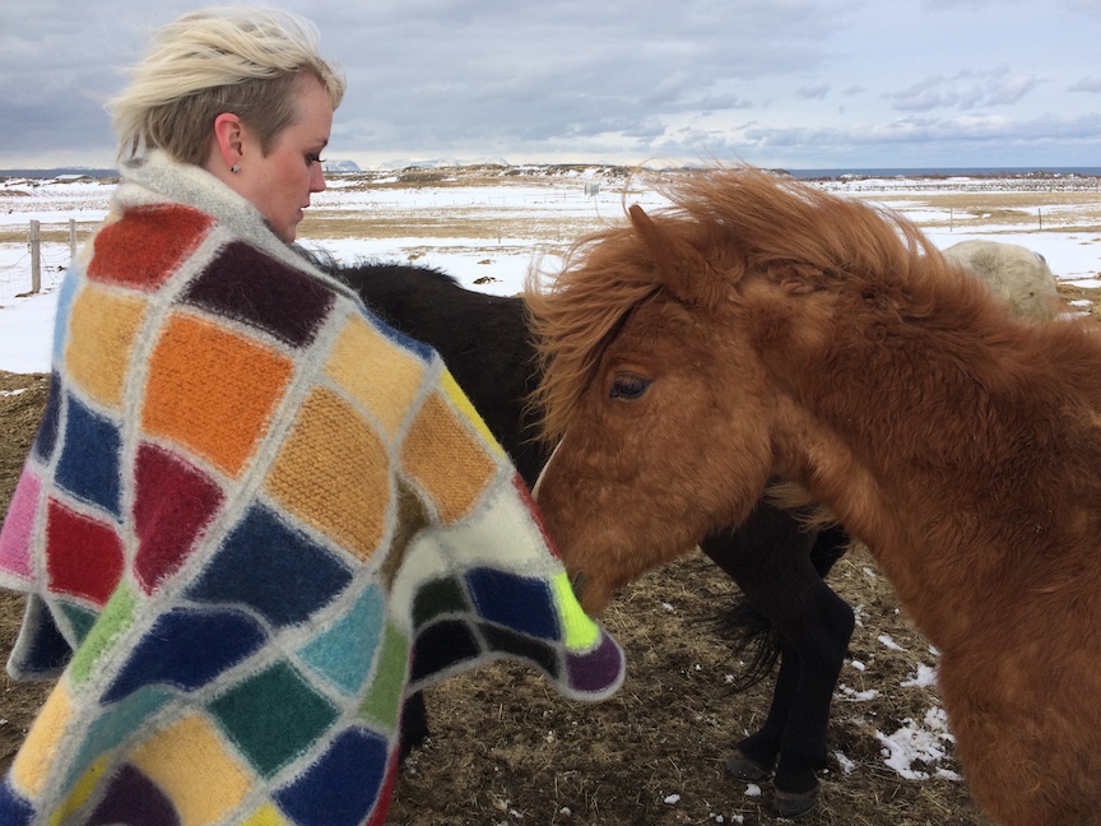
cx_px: 550
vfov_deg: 48.2
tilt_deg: -15.6
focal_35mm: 29
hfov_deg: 61.7
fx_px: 922
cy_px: 413
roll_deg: +1.1
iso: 32
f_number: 2.2
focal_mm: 4.15
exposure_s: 1/2415
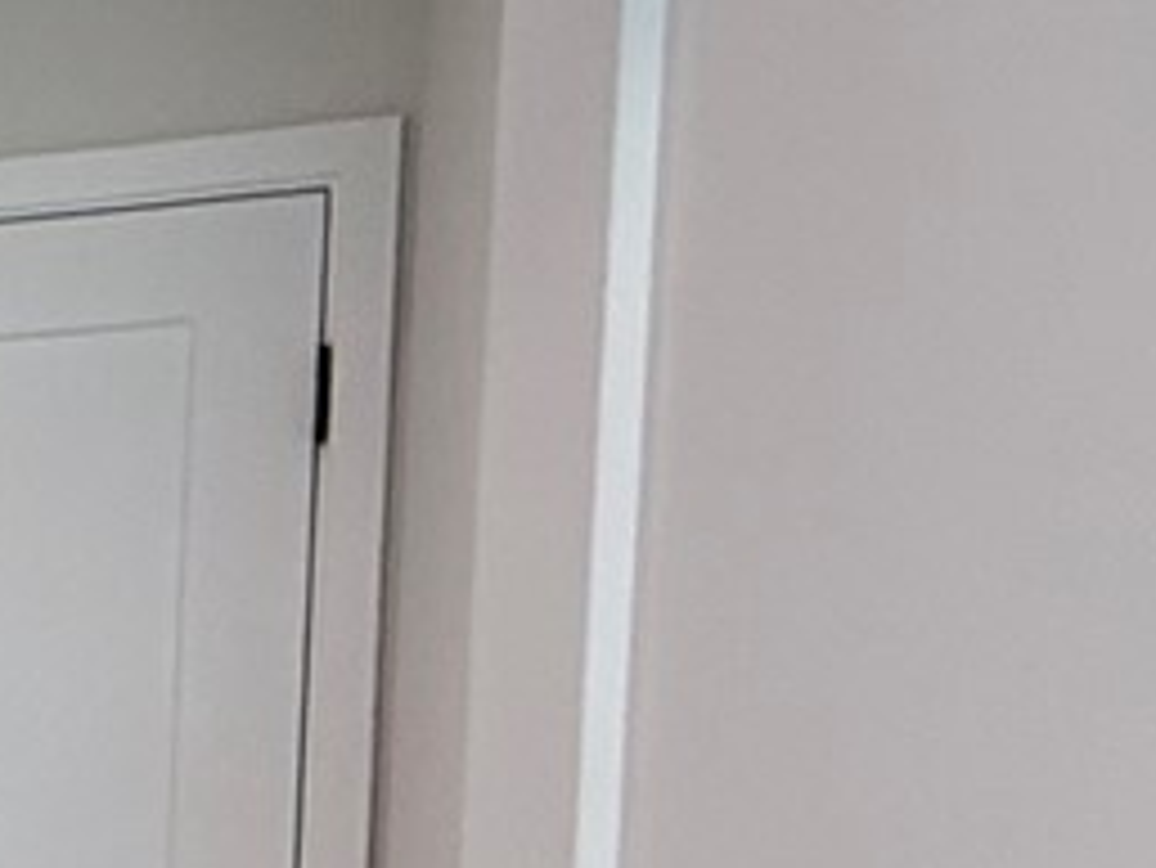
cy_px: 1174
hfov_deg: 16.0
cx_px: -1327
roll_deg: +1.4
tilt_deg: -6.4
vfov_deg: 16.0
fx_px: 2907
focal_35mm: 87
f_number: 2.2
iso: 320
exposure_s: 1/120
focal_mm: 2.22
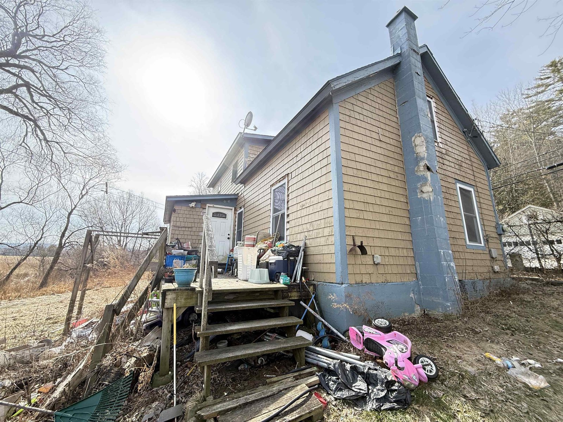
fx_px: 228
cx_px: 282
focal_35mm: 14
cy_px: 211
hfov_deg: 102.1
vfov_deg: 85.7
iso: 64
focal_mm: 2.22
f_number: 2.2
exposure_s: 1/479
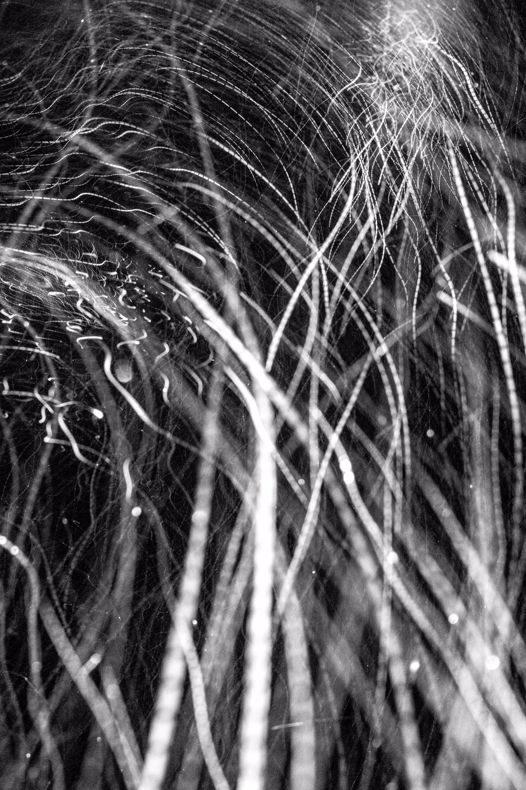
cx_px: 263
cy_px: 395
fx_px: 767
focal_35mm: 35
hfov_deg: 37.9
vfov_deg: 54.4
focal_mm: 35
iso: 800
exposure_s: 1/1.25
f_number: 9.5
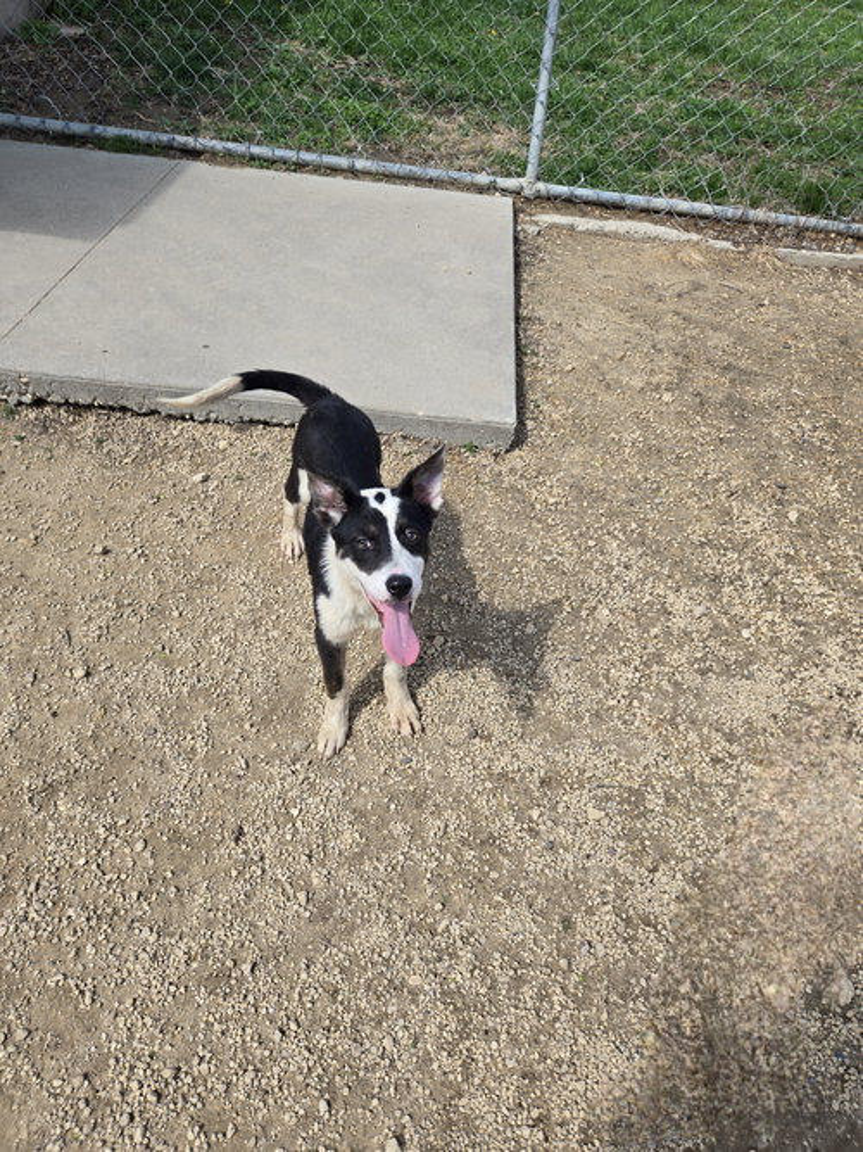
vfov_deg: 73.9
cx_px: 432
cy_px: 576
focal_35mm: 23
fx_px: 765
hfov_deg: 58.9
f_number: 1.8
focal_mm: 5.4
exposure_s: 1/1667
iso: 25
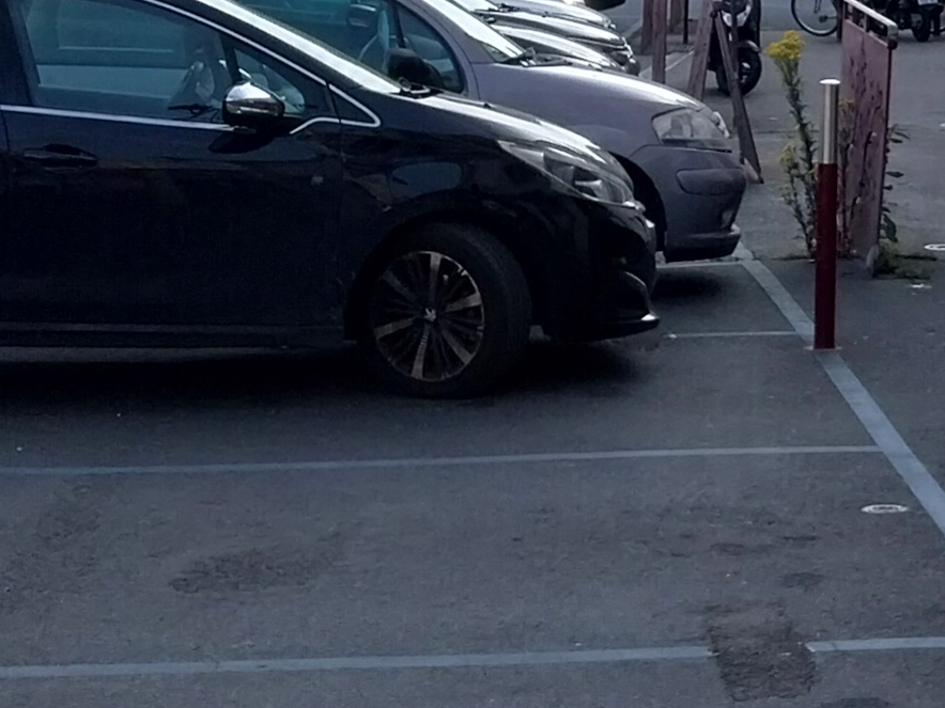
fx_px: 3276
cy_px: -133
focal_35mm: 120
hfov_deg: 15.9
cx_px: 1091
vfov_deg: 12.1
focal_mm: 4
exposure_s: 1/1126
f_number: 1.8
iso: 25
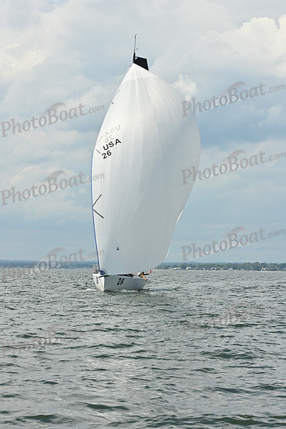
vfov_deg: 21.5
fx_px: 1131
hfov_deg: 14.4
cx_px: 143
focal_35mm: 95
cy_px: 214
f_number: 10
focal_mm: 95
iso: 320
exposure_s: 1/1250
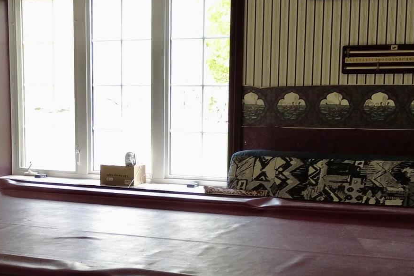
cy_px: 200
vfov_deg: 18.6
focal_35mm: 73
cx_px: 123
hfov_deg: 27.4
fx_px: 840
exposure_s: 1/25
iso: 100
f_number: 1.8
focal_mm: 4.4
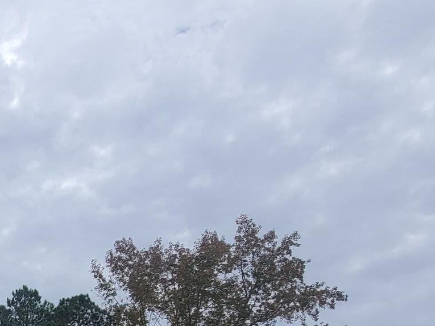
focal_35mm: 51
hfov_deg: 31.9
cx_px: -73
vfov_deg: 24.2
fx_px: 641
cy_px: 448
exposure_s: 1/686
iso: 50
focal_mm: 1.8
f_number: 2.2
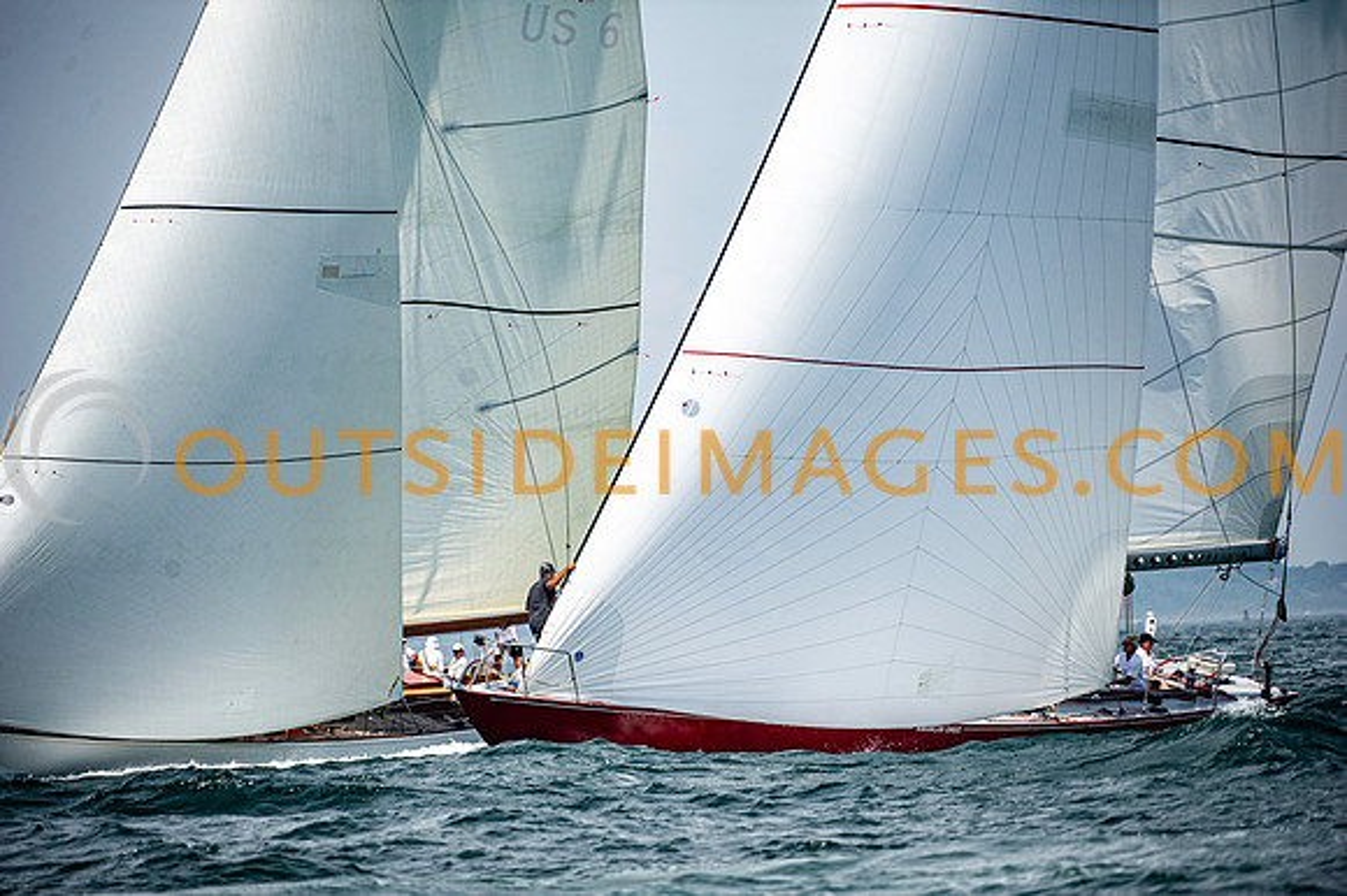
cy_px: 448
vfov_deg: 4.7
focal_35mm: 290
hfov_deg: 7.1
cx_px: 674
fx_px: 10844
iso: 400
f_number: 5
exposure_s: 1/3200
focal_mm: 290
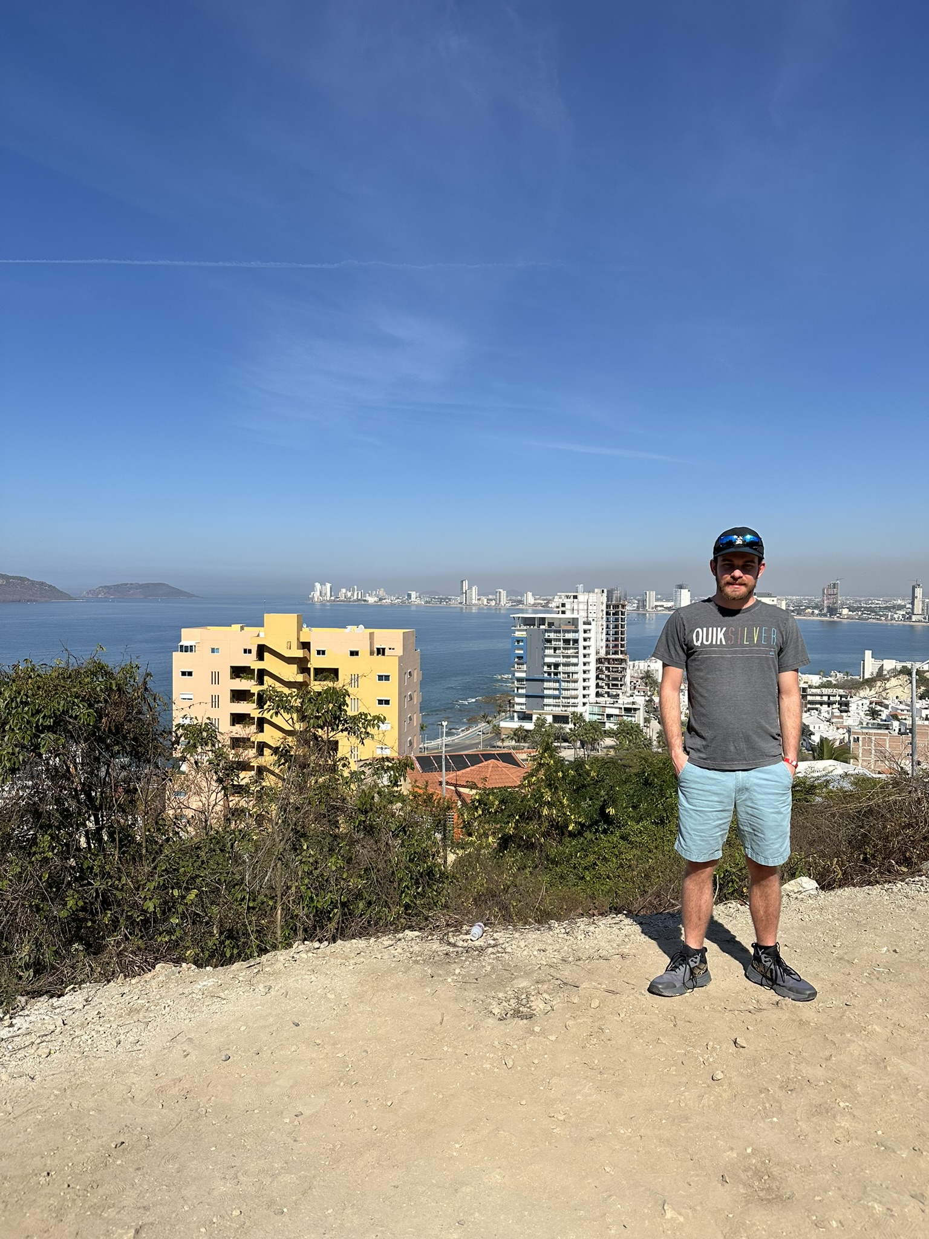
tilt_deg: -2.0
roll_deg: -1.6
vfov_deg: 71.6
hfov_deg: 56.8
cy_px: 620
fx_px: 859
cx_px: 464
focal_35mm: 24
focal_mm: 6.86
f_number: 1.78
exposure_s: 1/7576
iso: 80
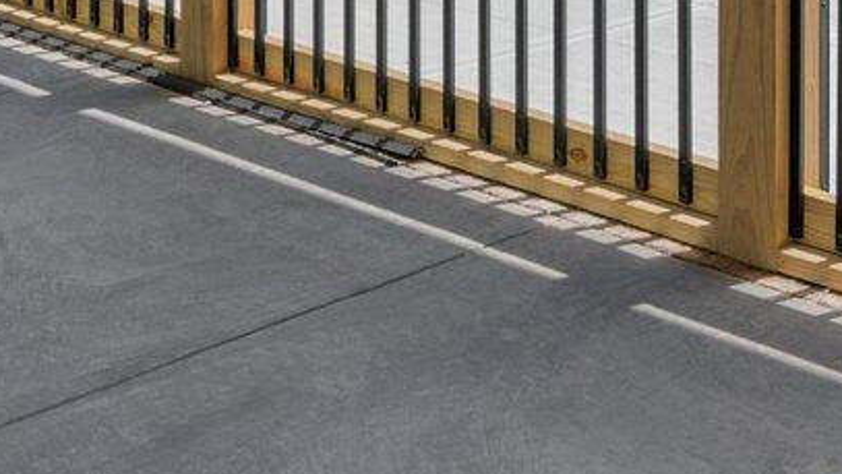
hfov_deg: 25.0
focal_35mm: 79
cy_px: -453
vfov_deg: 13.3
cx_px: 916
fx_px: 1764
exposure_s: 1/250
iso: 400
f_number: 6.3
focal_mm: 15
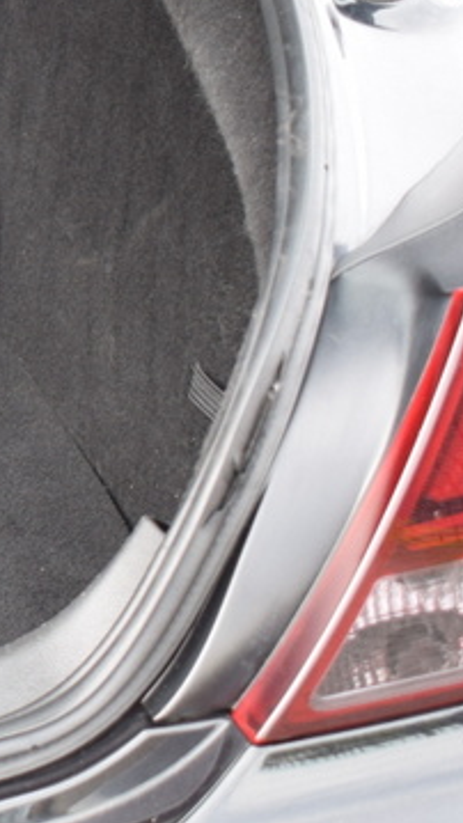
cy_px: 135
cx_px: -825
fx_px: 3093
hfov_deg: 7.7
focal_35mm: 142
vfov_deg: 15.0
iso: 400
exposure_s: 1/80
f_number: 4.5
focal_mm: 27
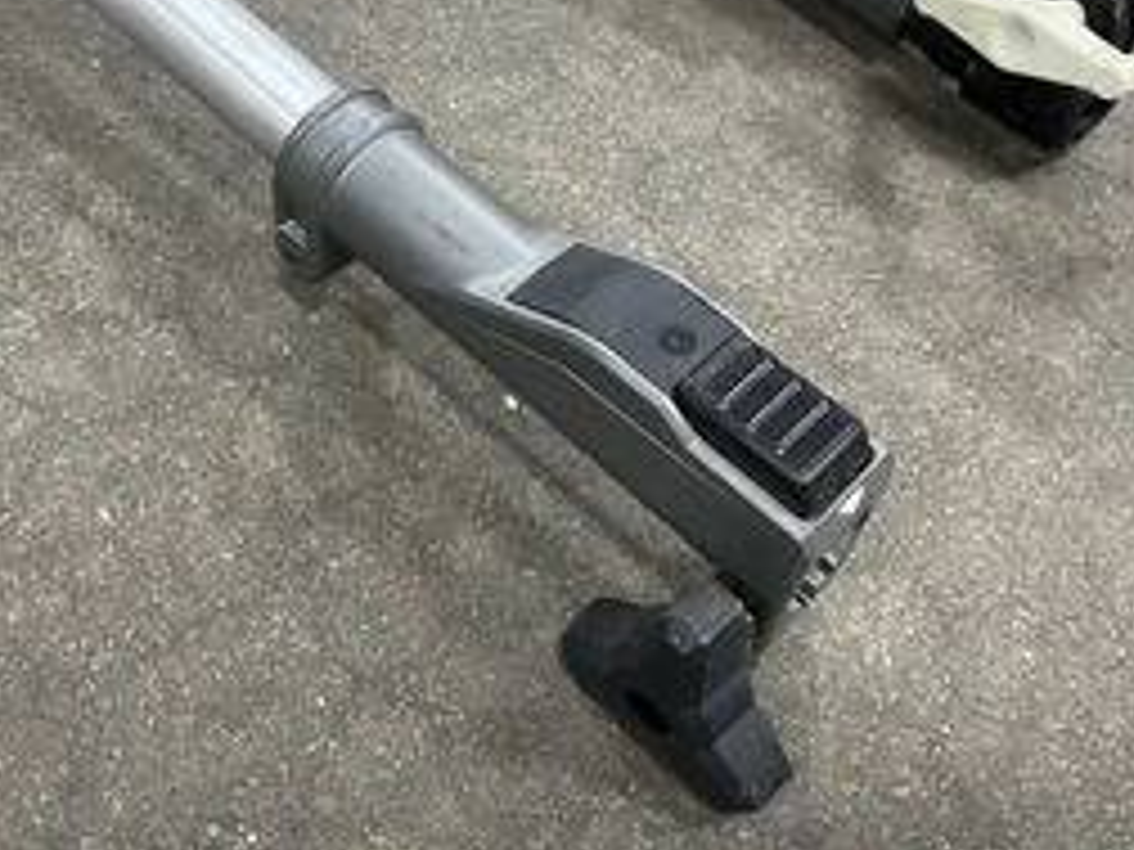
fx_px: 1507
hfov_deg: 41.2
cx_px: 531
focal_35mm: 46
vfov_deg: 31.1
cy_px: 243
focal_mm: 3
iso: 250
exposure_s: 1/30
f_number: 1.8
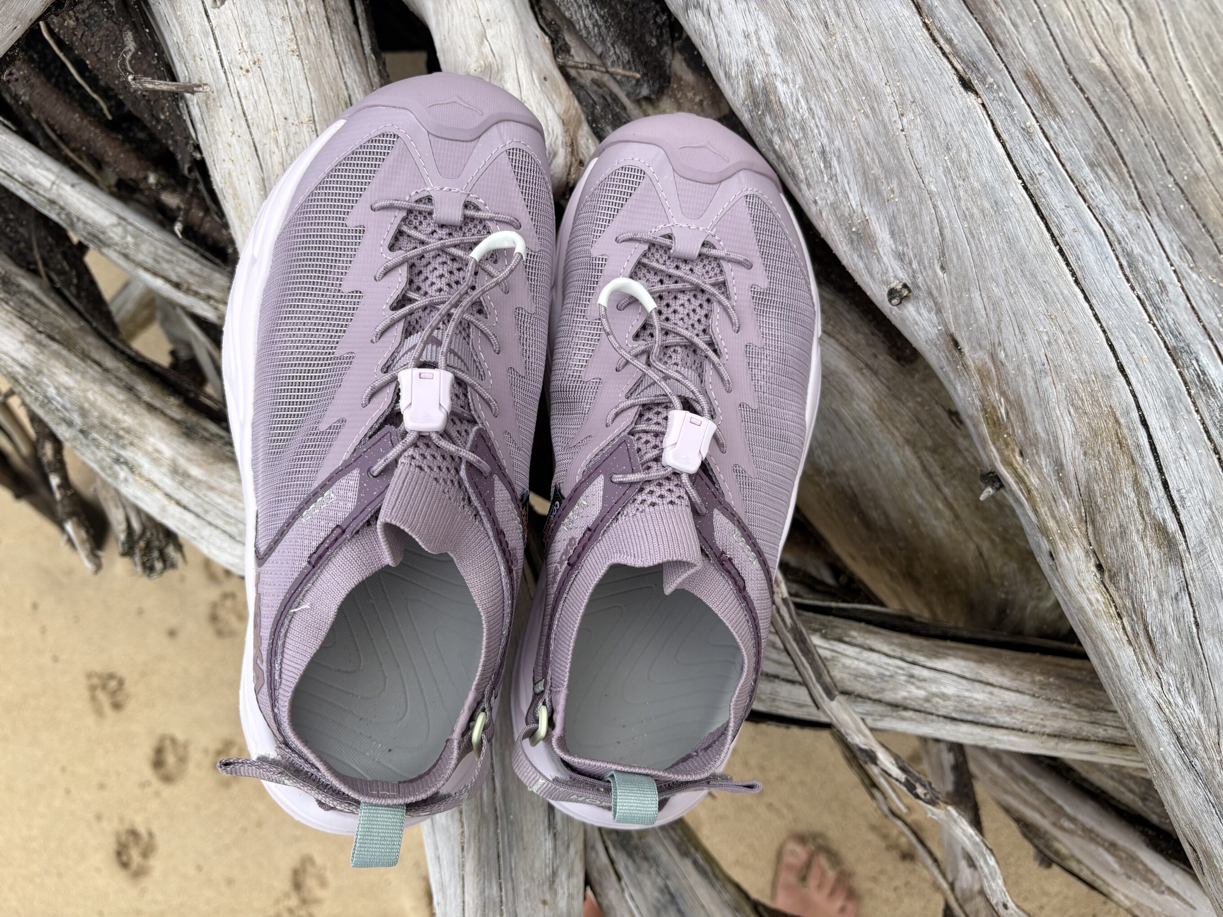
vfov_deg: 53.1
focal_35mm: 26
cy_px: 458
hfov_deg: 67.3
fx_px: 919
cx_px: 612
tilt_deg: -79.6
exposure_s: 1/1751
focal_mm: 5.96
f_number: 1.6
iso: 50
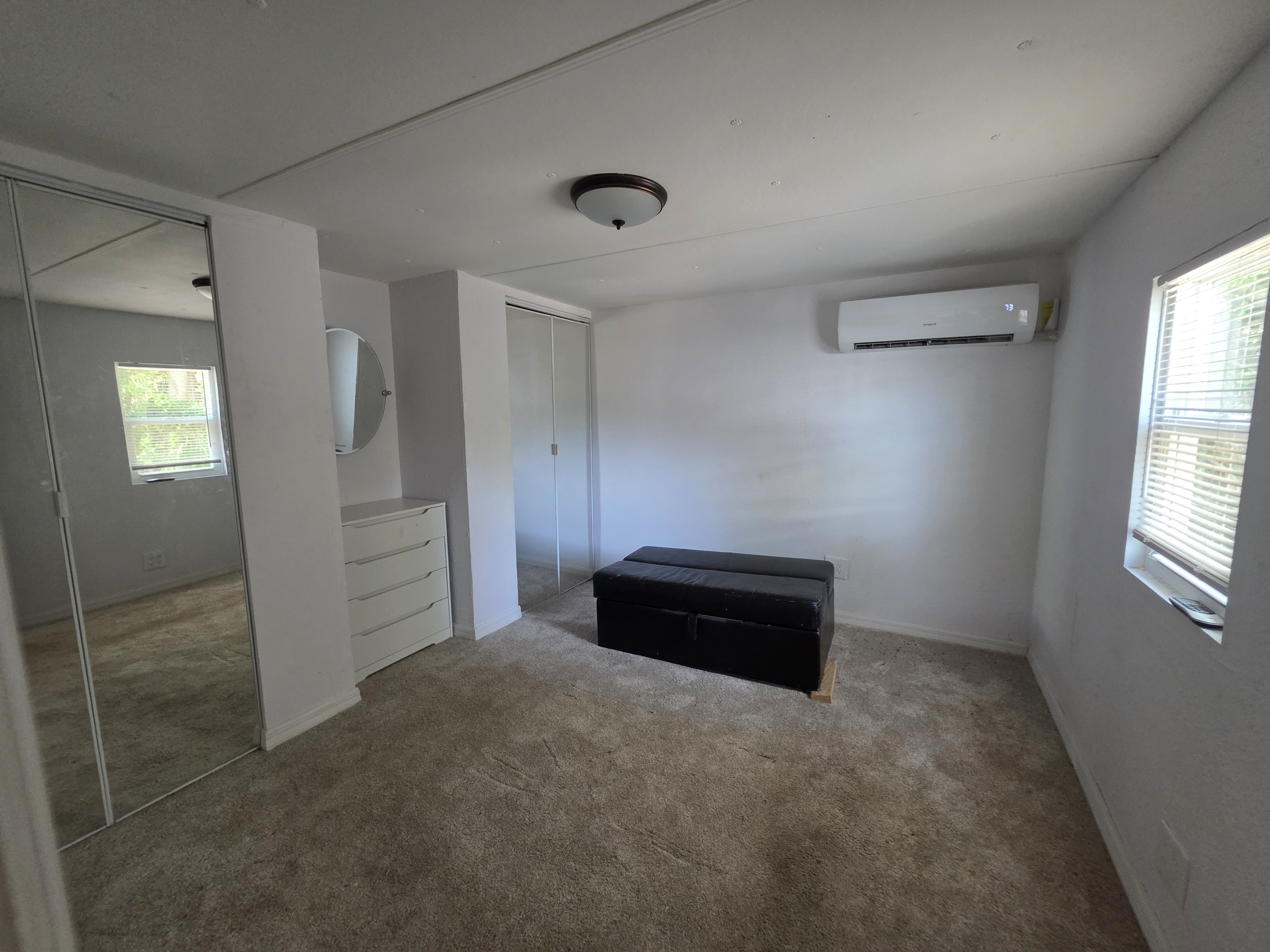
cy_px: 476
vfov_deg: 89.9
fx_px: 477
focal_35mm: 13
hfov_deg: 106.2
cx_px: 635
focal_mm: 2.2
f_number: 1.9
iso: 400
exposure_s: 1/60
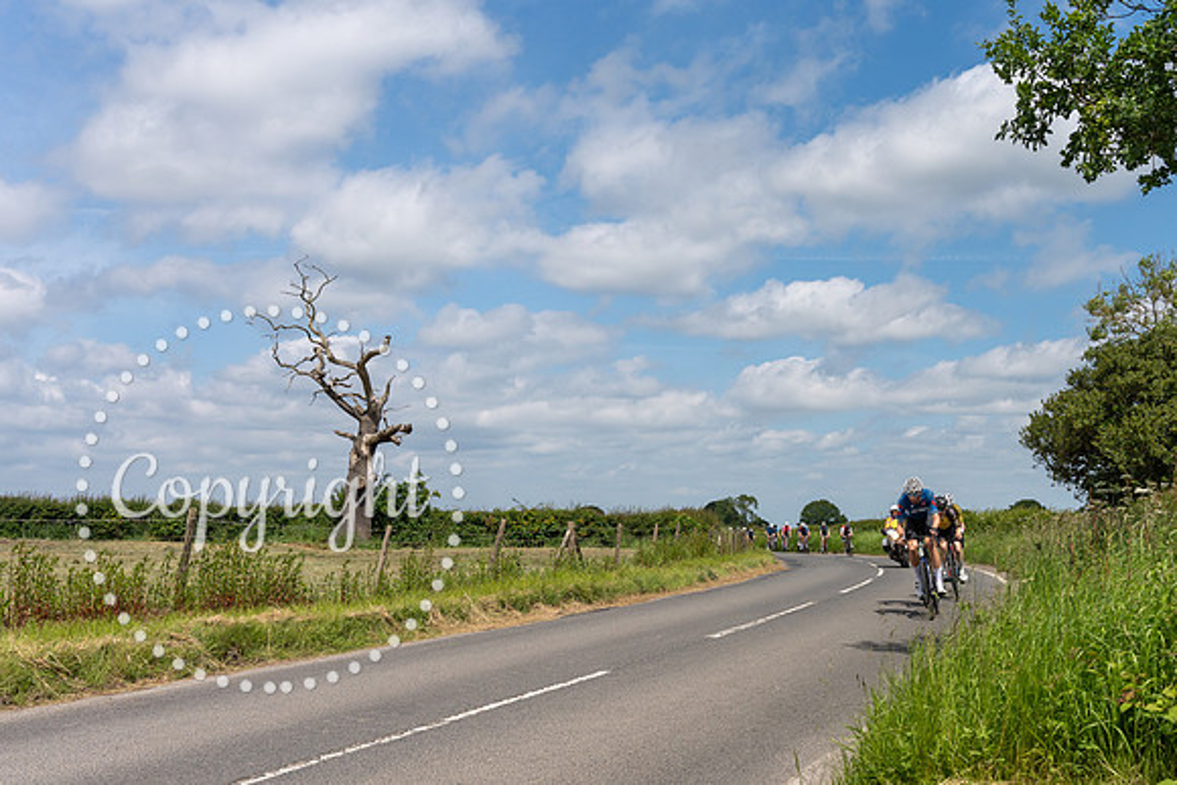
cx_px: 834
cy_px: 556
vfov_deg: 30.2
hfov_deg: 43.6
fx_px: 1437
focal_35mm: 44
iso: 100
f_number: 6.3
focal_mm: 31
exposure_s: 1/1250
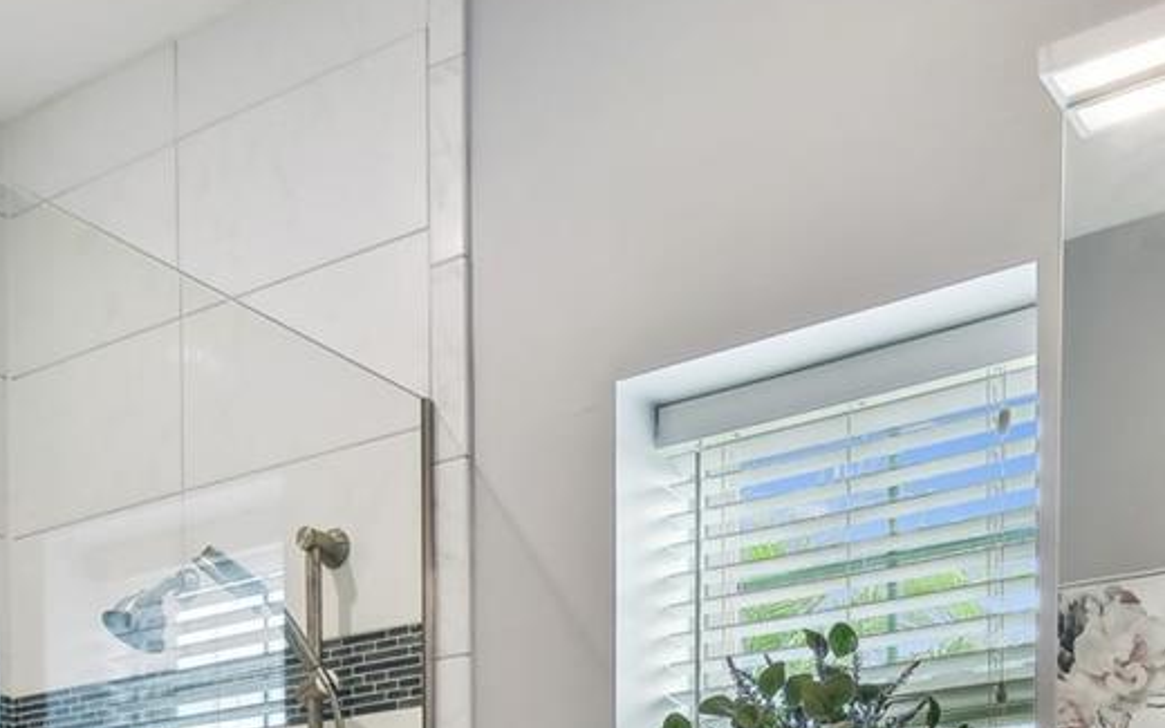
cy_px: 1019
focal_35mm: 47
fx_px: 1492
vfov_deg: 23.3
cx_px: 645
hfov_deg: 42.6
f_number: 7.1
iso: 100
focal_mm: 10
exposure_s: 1/20
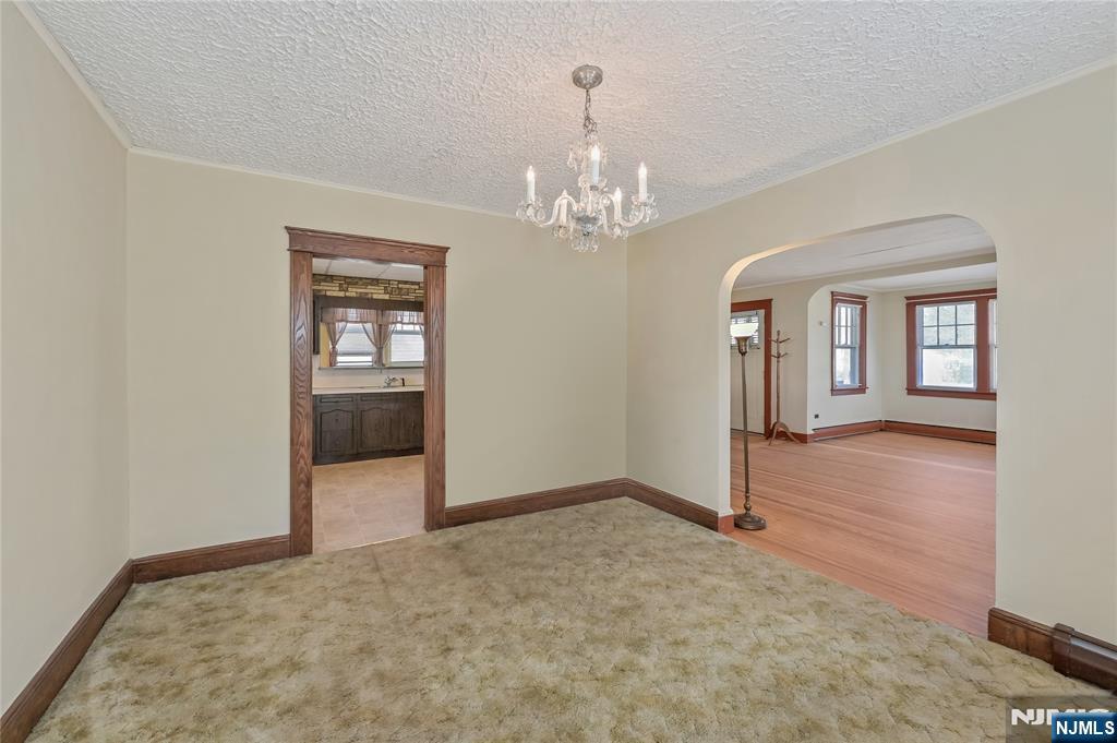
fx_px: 434
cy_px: 372
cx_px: 558
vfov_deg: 81.1
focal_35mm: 14
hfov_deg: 104.3
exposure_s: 1/50
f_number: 6.3
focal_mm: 14
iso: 250
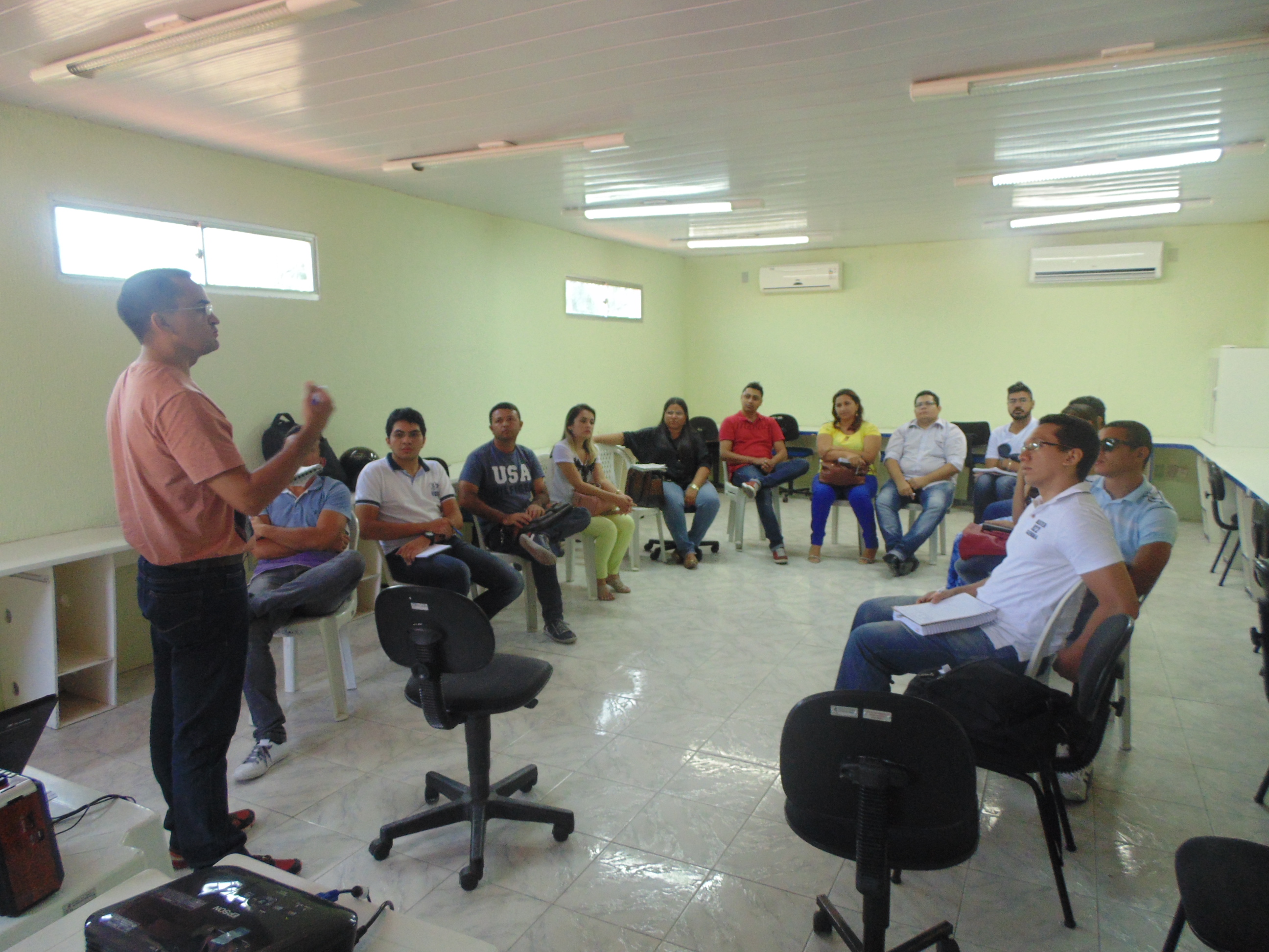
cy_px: 476
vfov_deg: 61.1
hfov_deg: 76.4
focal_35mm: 22
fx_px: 807
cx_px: 634
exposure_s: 1/30
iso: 200
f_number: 3.1
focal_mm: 4
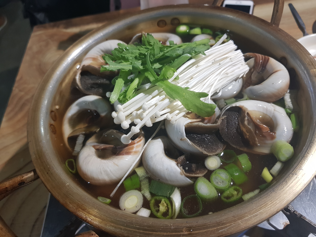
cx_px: 158
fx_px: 237
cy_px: 118
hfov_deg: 67.3
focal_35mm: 26
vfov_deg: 53.1
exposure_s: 1/17
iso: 250
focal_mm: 4.2
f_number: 1.7
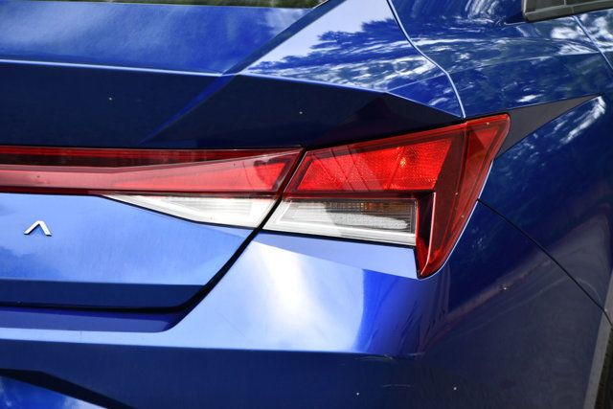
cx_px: 306
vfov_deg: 9.9
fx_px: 2350
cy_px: 204
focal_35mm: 138
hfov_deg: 14.9
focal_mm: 92
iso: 200
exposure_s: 1/250
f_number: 6.3
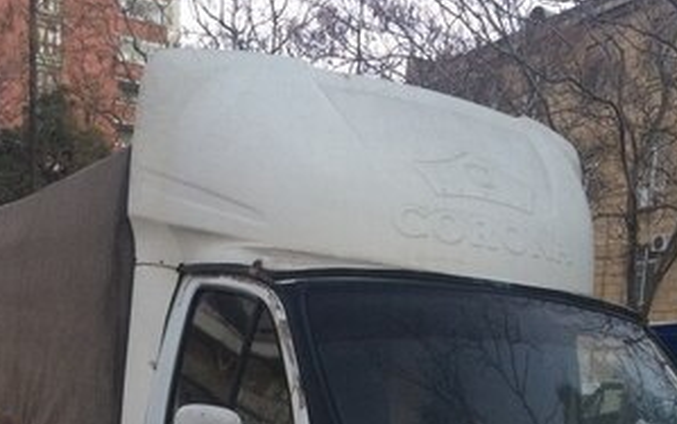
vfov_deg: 22.9
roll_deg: -2.3
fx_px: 941
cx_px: 369
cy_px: 533
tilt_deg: -10.8
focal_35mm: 51
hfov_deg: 39.5
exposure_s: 1/33
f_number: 2.2
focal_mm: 4.15
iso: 200
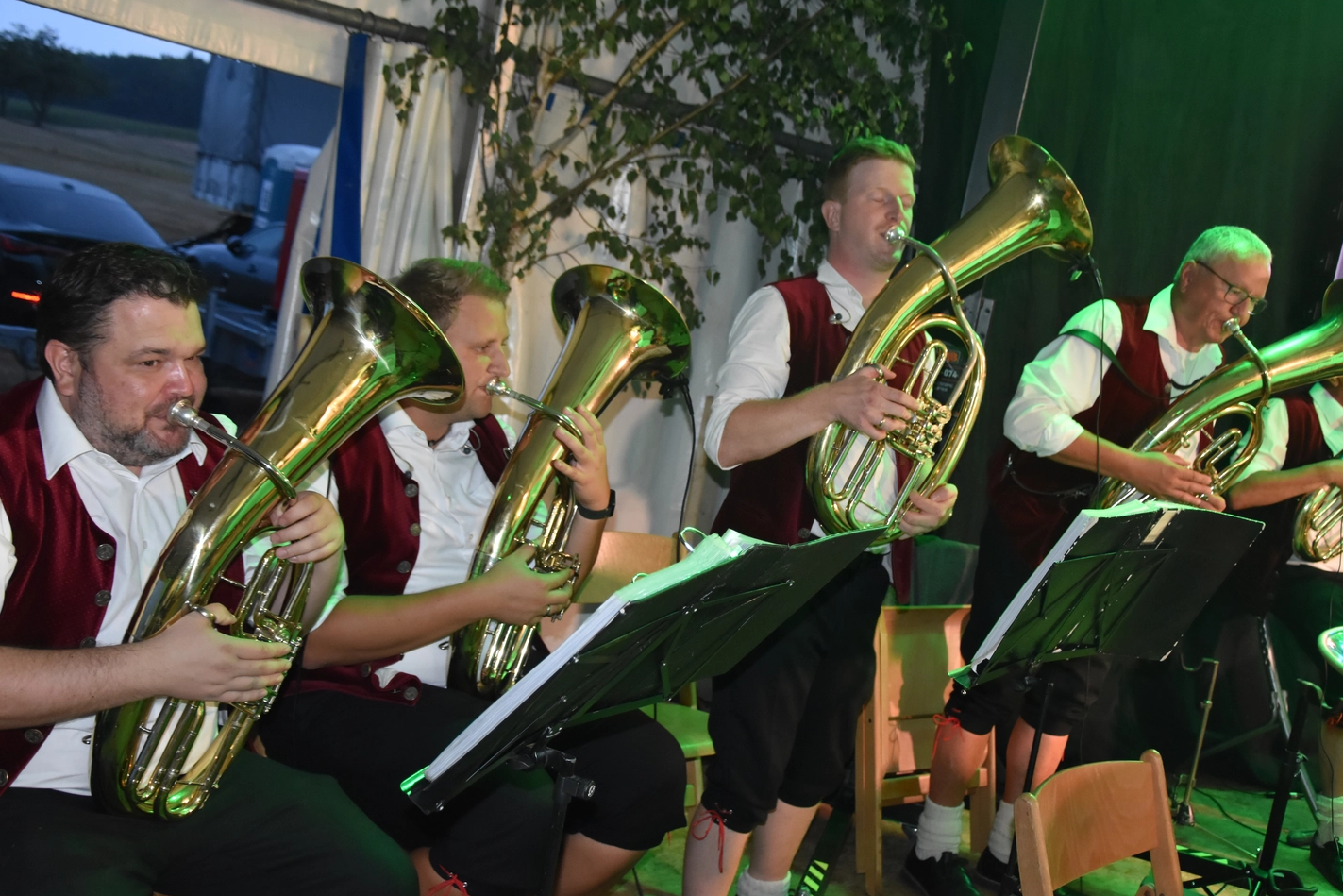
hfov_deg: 49.0
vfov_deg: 33.8
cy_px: 436
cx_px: 691
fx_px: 1475
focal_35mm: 40
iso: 1800
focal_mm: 25
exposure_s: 1/60
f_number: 4
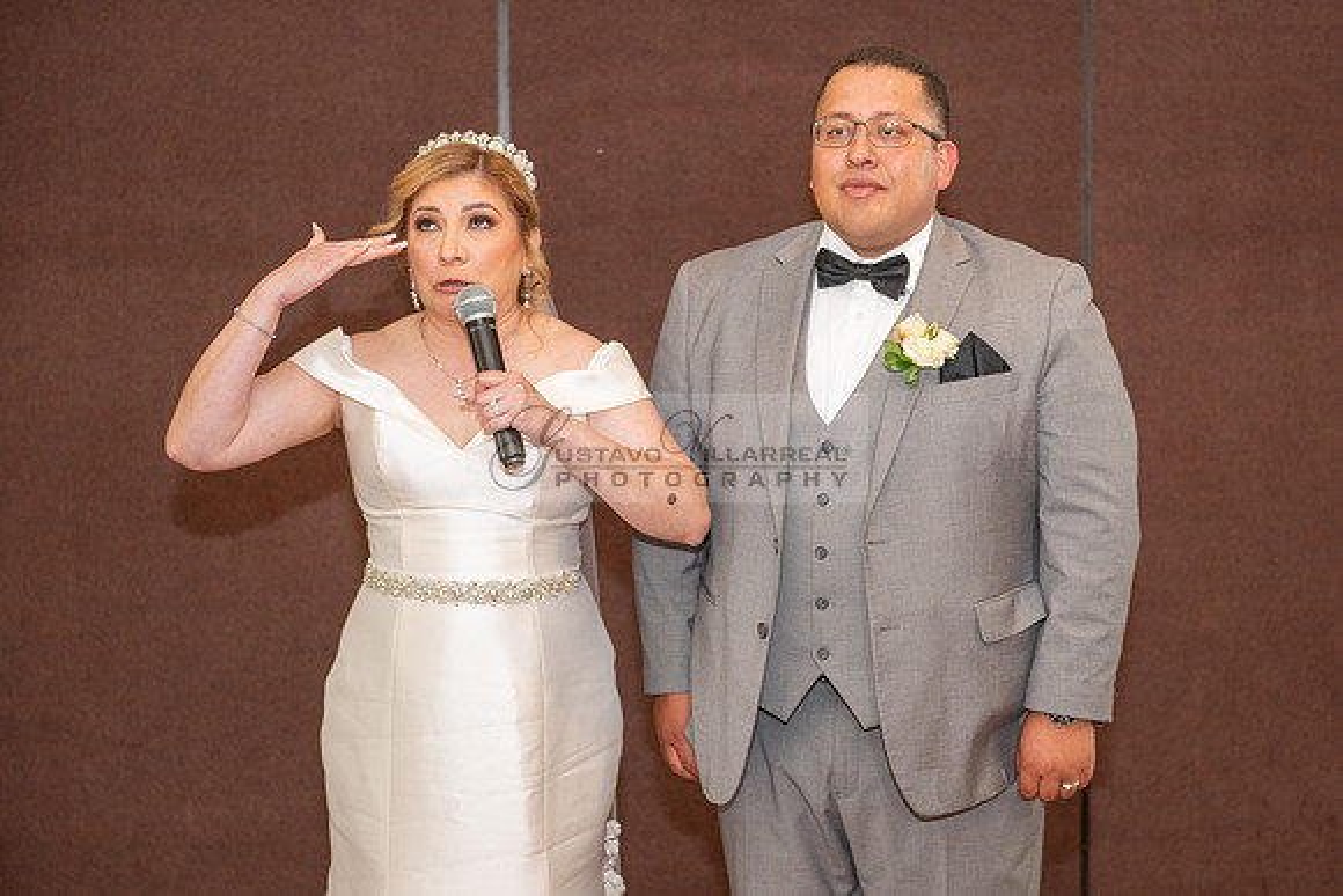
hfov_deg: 25.0
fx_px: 3027
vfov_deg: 16.8
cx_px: 770
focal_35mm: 81
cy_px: 467
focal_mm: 70
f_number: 3.5
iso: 800
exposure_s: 1/125
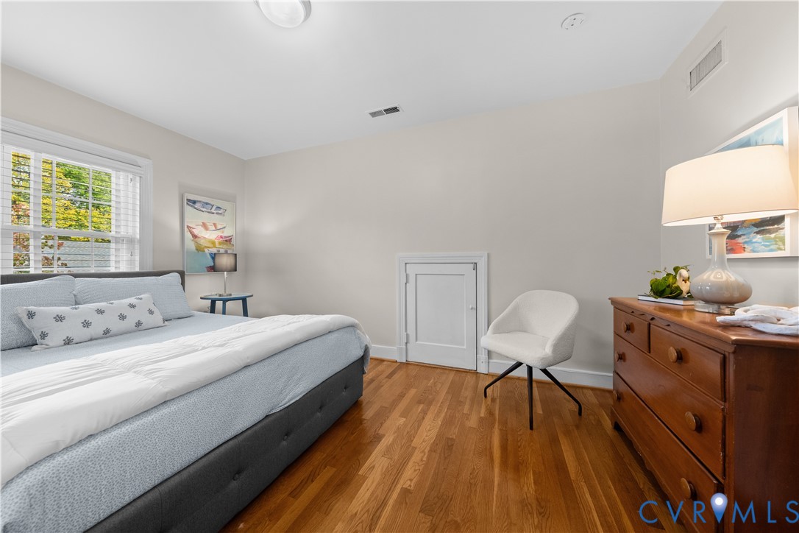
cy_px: 266
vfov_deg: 90.0
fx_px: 266
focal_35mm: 12
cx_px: 400
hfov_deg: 112.6
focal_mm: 12
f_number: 6.3
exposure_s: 1/20
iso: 2000
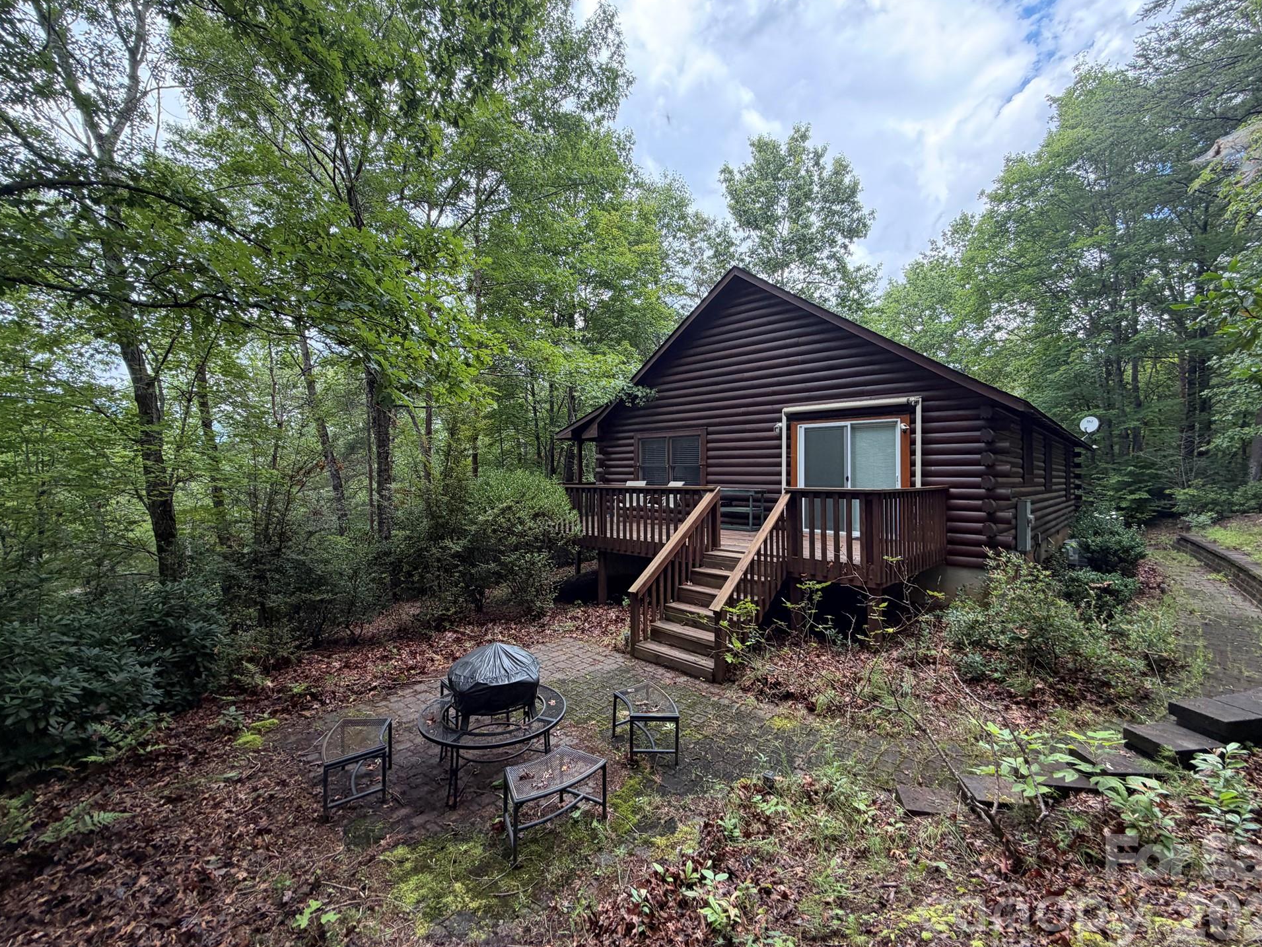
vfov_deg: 81.7
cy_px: 456
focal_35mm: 15
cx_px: 640
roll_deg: +0.2
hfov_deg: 98.2
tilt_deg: +1.5
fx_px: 547
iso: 64
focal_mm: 2.22
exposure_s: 1/144
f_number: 2.2
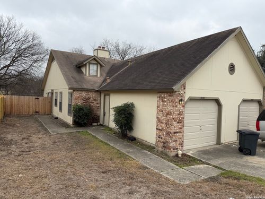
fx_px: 184
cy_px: 100
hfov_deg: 71.6
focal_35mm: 24
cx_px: 132
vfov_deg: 56.8
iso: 80
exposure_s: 1/2611
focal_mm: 6.76
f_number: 1.78
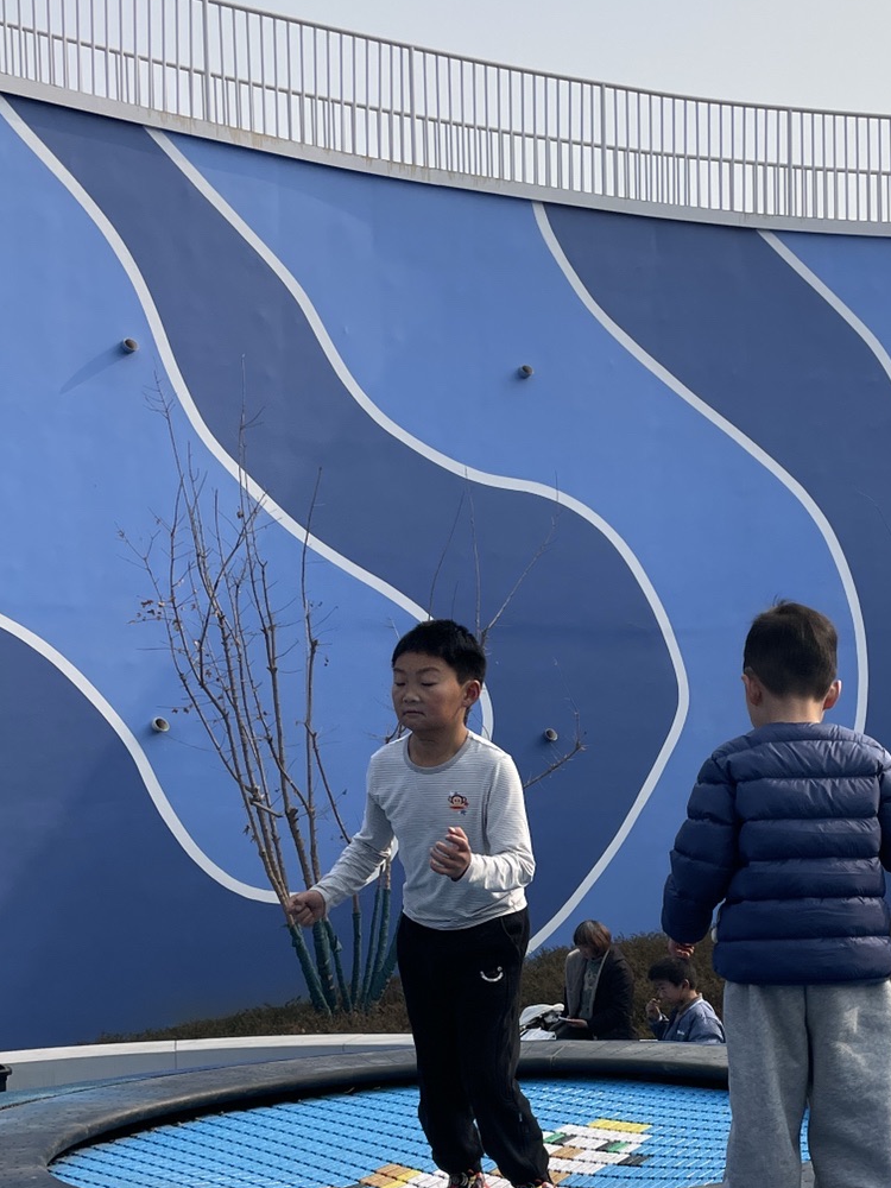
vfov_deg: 35.8
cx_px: 710
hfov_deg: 27.5
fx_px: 1785
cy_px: 923
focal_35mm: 52
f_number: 1.6
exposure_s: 1/3509
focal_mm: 4.2
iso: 32
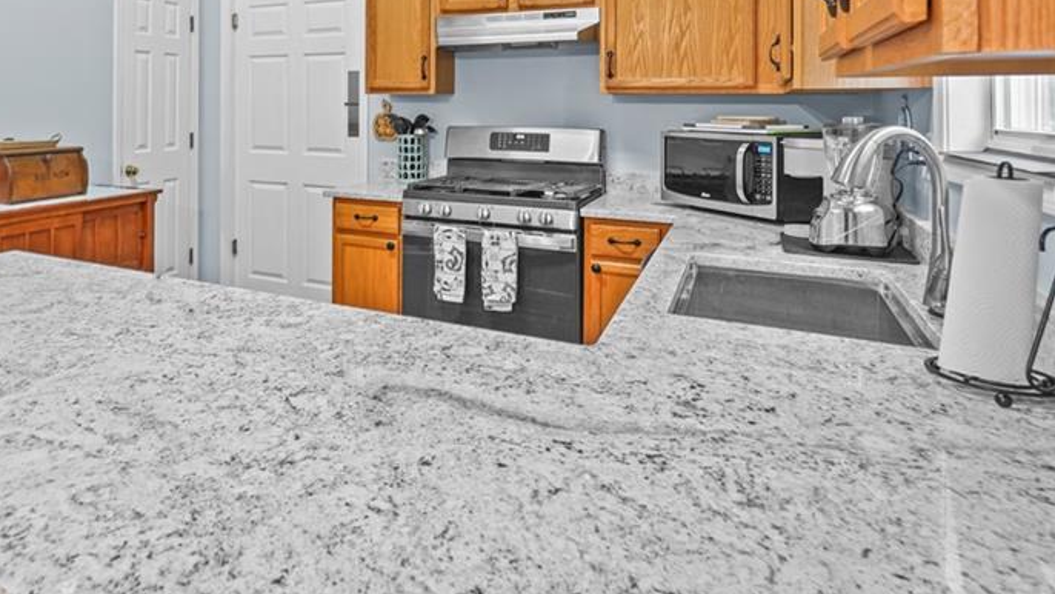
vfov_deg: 43.1
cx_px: 305
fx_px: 699
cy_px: 89
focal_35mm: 25
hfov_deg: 70.5
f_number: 8
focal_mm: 16
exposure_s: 1/1.25
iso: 400
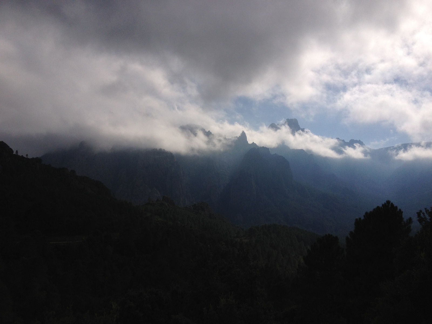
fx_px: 437
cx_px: 216
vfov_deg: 40.7
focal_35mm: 35
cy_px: 162
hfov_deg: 52.6
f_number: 2.4
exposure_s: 1/9259
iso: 64
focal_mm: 4.28
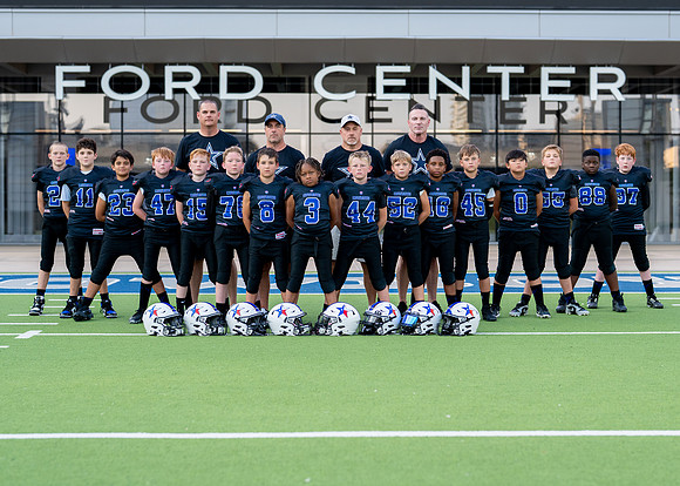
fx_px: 1390
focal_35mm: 72
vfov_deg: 19.8
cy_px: 230
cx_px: 342
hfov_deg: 27.5
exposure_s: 1/800
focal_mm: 50
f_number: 2
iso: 200
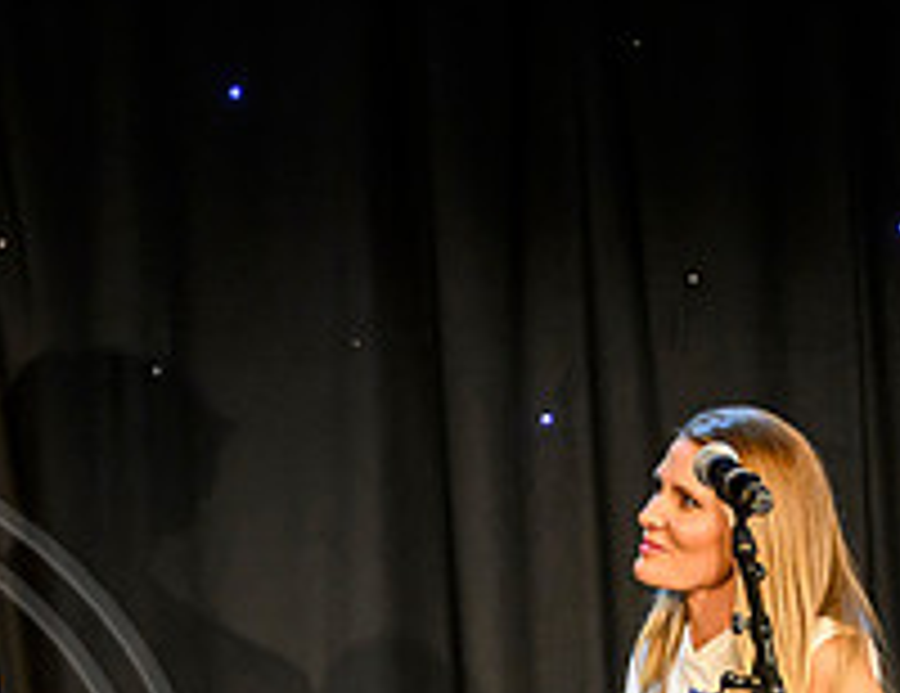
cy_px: 799
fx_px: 8138
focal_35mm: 310
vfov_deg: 4.9
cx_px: -320
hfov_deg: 6.3
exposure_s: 1/250
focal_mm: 90
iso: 2000
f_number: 3.2
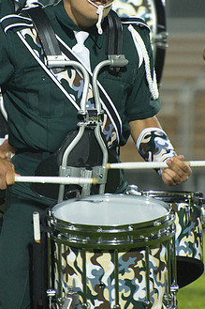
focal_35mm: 687
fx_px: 5874
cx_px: 86
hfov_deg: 2.0
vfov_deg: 3.0
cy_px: 85
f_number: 5.6
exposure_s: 1/160
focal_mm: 300
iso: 4500
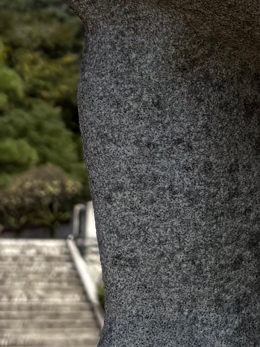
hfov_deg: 10.2
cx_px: 303
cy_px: -58
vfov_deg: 13.5
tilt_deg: +14.3
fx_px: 1432
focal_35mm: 143
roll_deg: +1.3
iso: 50
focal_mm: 5.96
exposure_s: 1/4329
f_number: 1.6
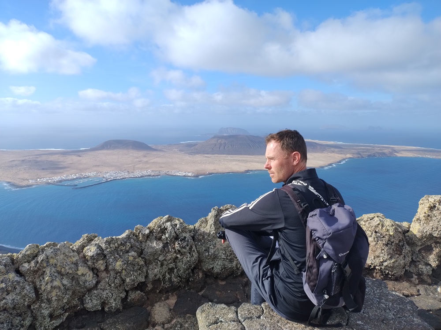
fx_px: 318
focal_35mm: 25
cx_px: 220
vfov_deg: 54.8
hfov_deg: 69.4
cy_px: 165
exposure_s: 1/649
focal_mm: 4.71
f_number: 1.7
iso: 100
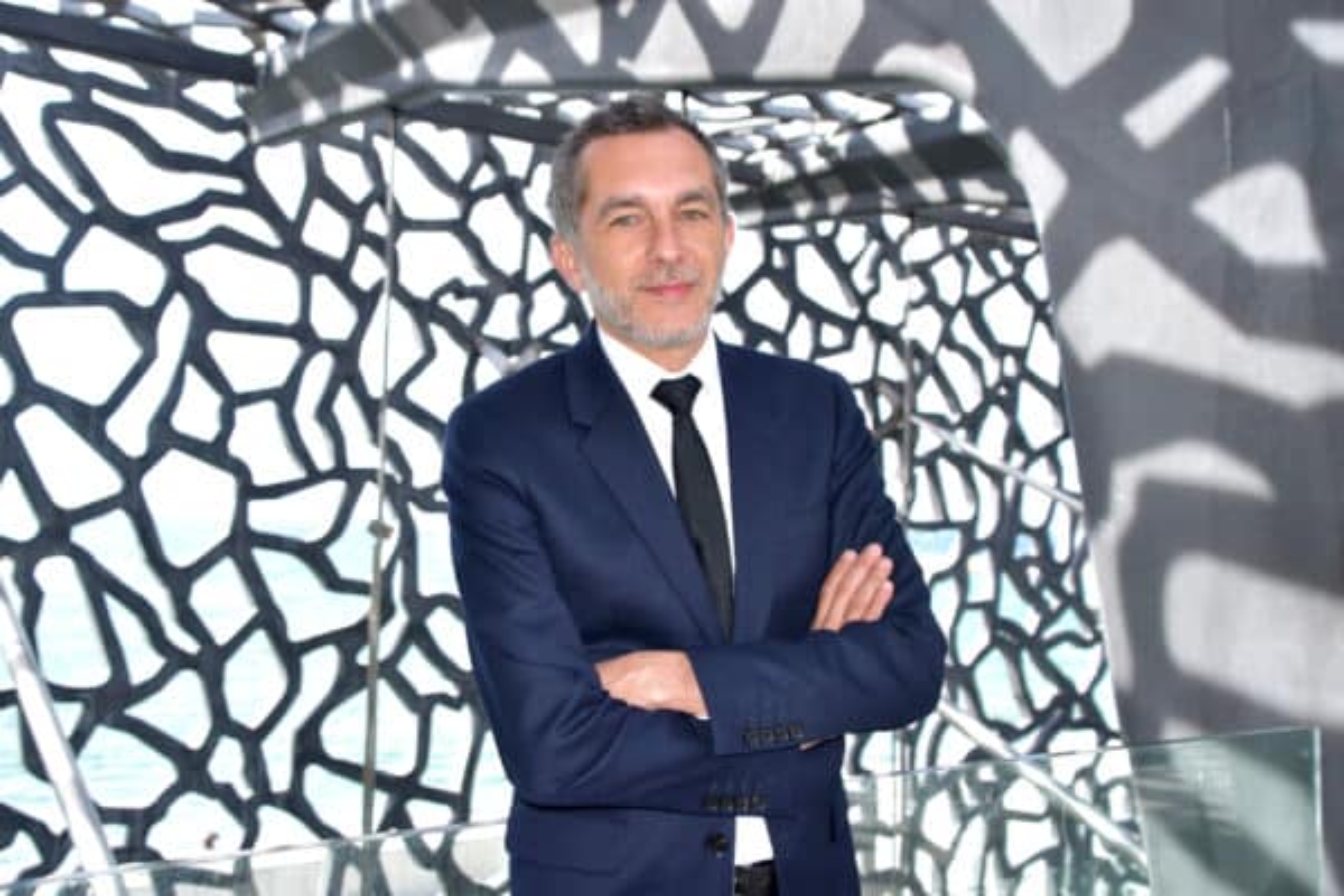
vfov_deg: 34.2
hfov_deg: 49.6
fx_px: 1456
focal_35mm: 39
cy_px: 448
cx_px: 672
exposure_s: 1/200
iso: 110
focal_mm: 26
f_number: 5
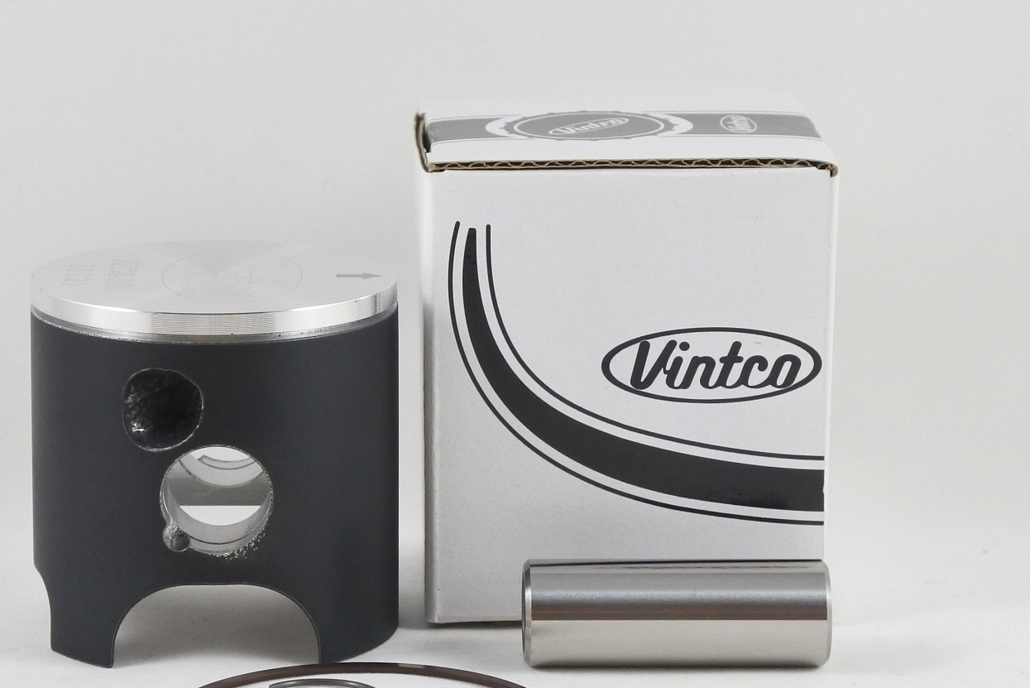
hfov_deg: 22.3
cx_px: 381
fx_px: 2604
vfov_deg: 15.0
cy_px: 427
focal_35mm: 91
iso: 560
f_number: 5
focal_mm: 22.7
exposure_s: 1/125
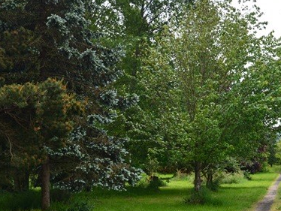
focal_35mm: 74
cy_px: 167
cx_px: 165
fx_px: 601
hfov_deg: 26.3
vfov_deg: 19.7
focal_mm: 36
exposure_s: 1/320
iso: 1000
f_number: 10
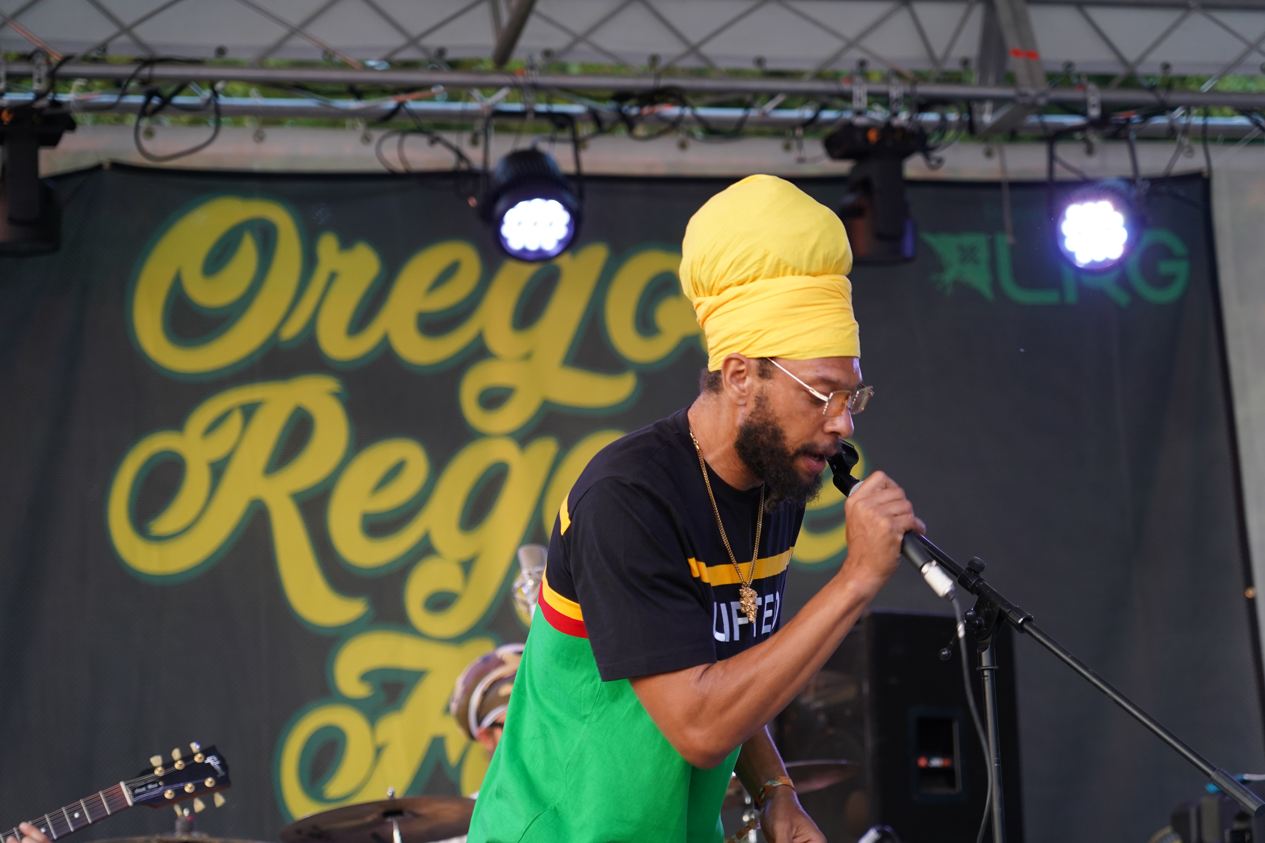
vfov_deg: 13.0
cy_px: 422
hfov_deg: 19.5
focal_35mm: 105
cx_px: 632
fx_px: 3689
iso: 1000
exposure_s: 1/160
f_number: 4
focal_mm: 105
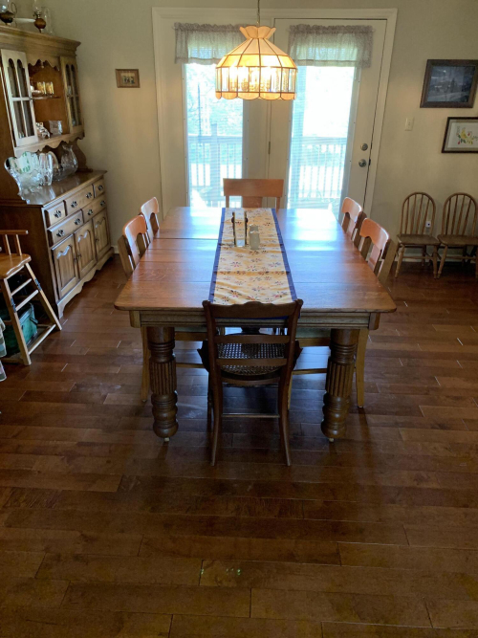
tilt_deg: -25.9
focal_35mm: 26
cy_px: 319
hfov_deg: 53.0
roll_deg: -0.5
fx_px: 479
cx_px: 239
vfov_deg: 67.3
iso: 250
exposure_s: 1/60
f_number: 1.8
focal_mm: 4.25
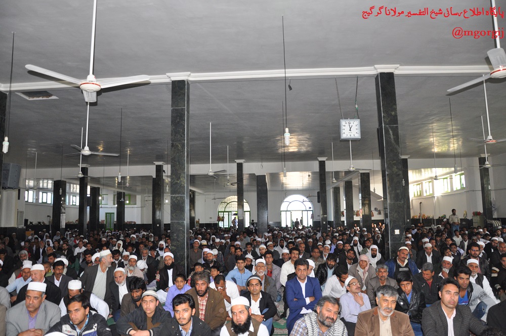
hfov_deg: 67.4
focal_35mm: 27
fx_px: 379
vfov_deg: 47.8
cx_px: 253
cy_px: 168
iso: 720
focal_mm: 18
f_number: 3.5
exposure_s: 1/125
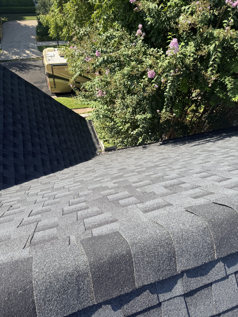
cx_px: 119
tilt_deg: -48.4
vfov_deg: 71.6
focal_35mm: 24
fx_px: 220
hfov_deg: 56.8
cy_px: 158
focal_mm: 6.76
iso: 80
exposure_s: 1/1585
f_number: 1.78
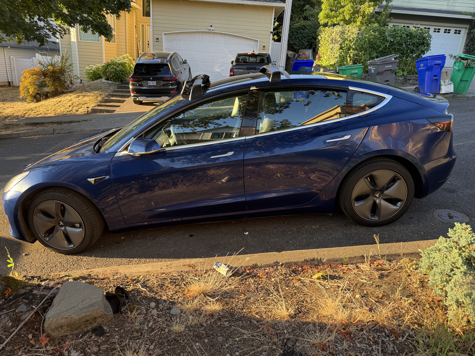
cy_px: 178
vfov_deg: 56.8
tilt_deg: -16.9
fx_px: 329
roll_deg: -4.6
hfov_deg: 71.6
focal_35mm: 24
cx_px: 238
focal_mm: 6.76
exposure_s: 1/218
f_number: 1.78
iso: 80
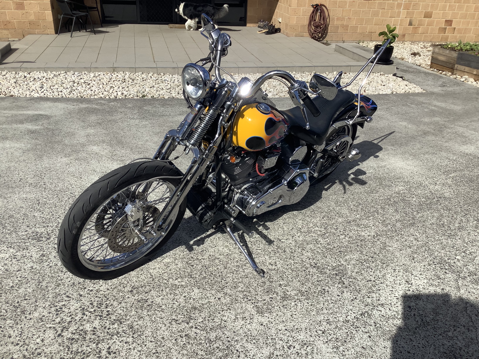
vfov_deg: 45.4
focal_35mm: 31
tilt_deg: -26.7
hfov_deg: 58.4
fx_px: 429
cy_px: 180
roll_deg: -2.8
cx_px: 240
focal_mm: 3.3
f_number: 2.4
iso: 25
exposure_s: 1/2146
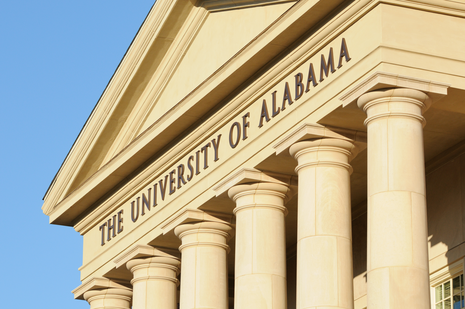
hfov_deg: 13.1
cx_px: 232
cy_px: 154
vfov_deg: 8.7
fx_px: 2032
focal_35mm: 158
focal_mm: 105
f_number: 5.6
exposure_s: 1/800
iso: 200
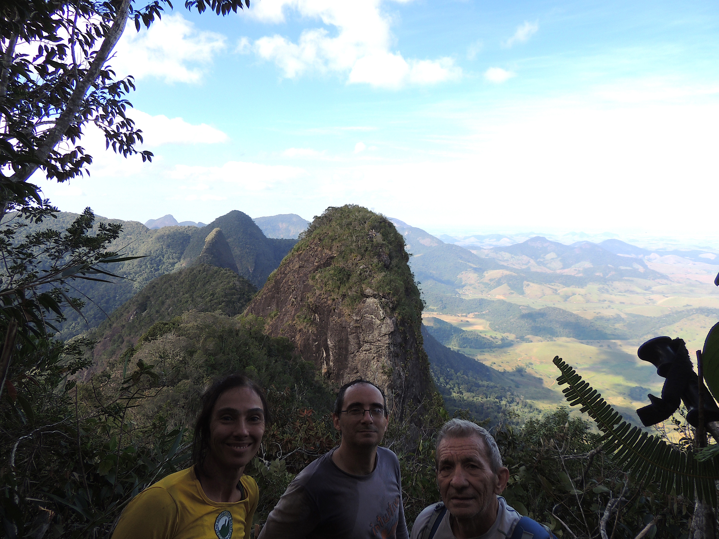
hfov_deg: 71.6
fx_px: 498
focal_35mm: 24
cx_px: 360
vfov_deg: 56.8
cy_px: 270
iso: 100
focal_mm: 4.3
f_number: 3
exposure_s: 1/640
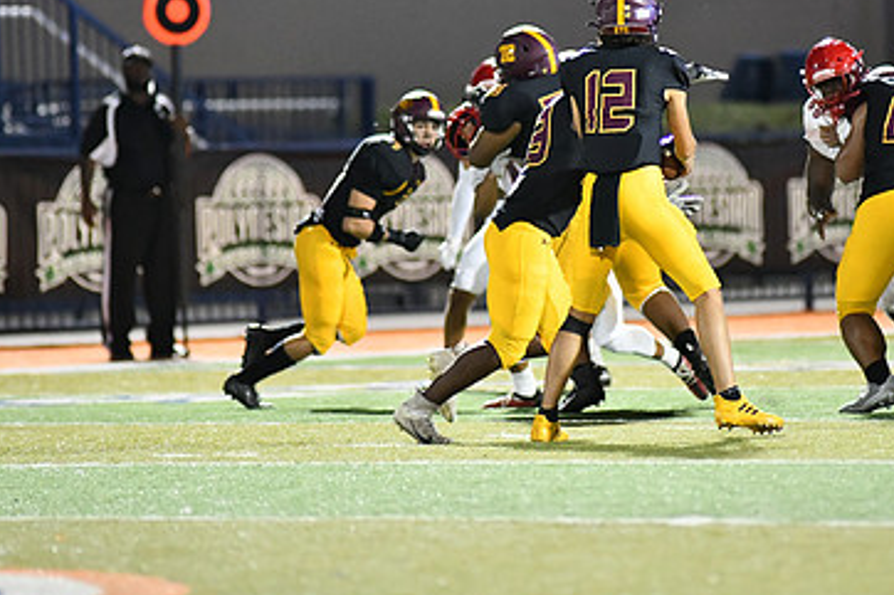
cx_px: 558
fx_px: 11939
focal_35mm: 481
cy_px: 142
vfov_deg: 2.9
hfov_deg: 4.3
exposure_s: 1/1000
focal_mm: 300
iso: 7200
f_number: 2.8
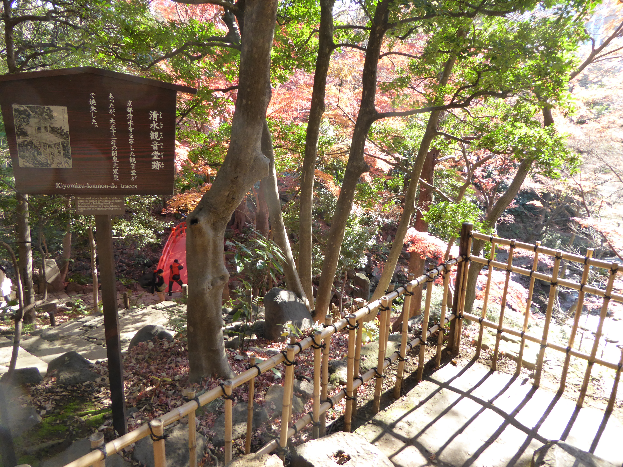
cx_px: 312
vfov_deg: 54.9
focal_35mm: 25
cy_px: 234
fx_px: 450
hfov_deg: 69.4
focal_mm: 4.3
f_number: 3.3
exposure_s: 1/60
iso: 160
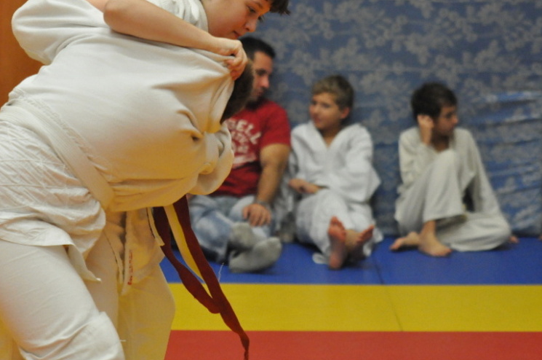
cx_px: 236
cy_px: 121
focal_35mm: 141
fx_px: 2119
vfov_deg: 9.7
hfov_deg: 14.6
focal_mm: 70
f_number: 2.8
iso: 2500
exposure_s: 1/400
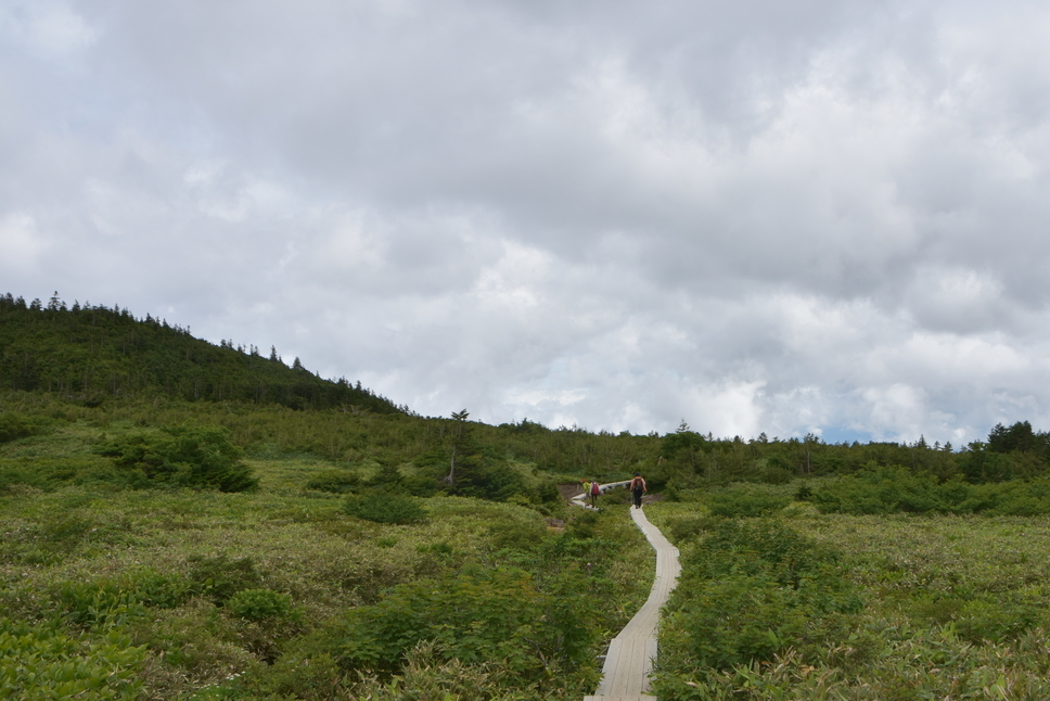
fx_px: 922
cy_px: 428
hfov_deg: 58.7
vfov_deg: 41.4
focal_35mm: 32
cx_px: 637
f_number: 9
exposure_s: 1/320
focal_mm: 17
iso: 125
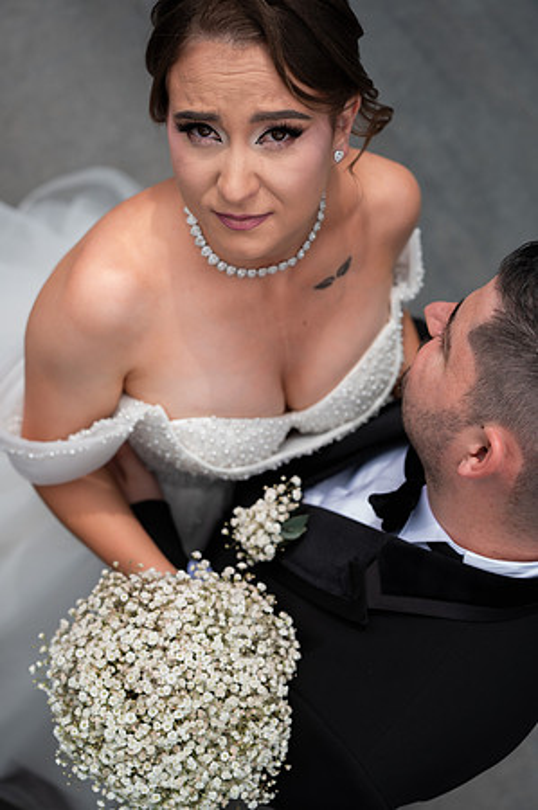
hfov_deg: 26.9
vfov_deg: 39.6
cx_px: 269
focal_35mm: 50
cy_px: 405
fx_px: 1123
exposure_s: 1/800
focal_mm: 50
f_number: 3.5
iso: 200
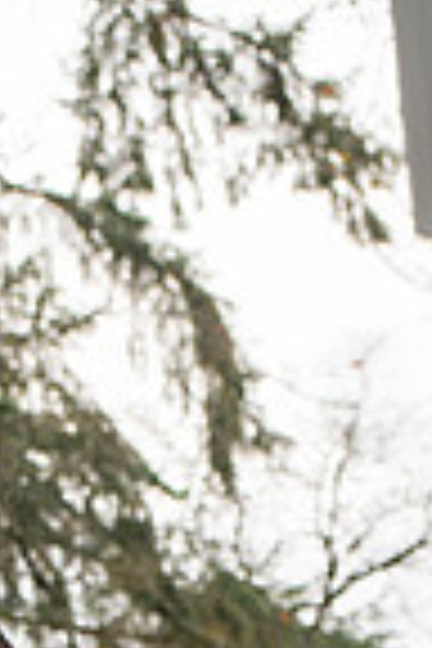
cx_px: -45
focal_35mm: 219
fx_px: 3942
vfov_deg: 9.2
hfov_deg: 6.2
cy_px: 868
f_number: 3.2
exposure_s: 1/320
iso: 500
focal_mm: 70
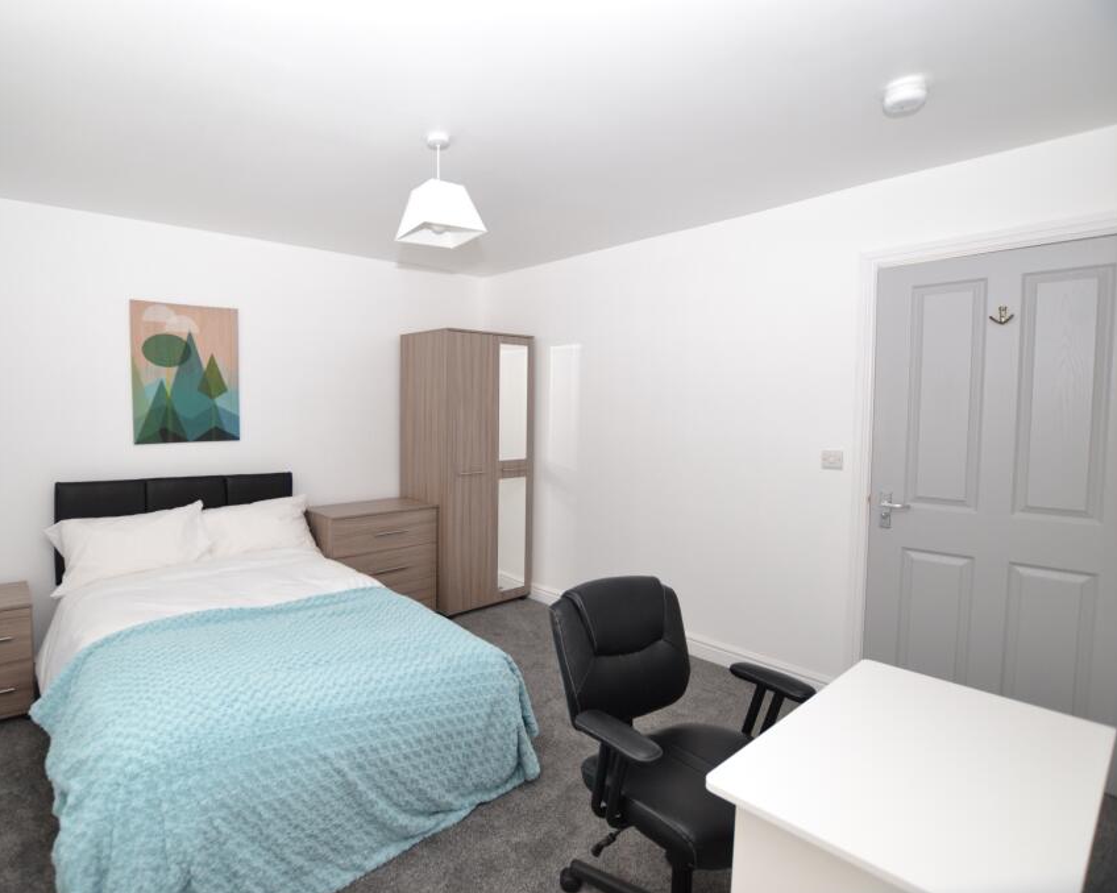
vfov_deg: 77.0
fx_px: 562
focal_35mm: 17
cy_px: 448
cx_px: 461
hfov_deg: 88.8
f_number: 3.5
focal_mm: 10
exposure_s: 1/60
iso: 560
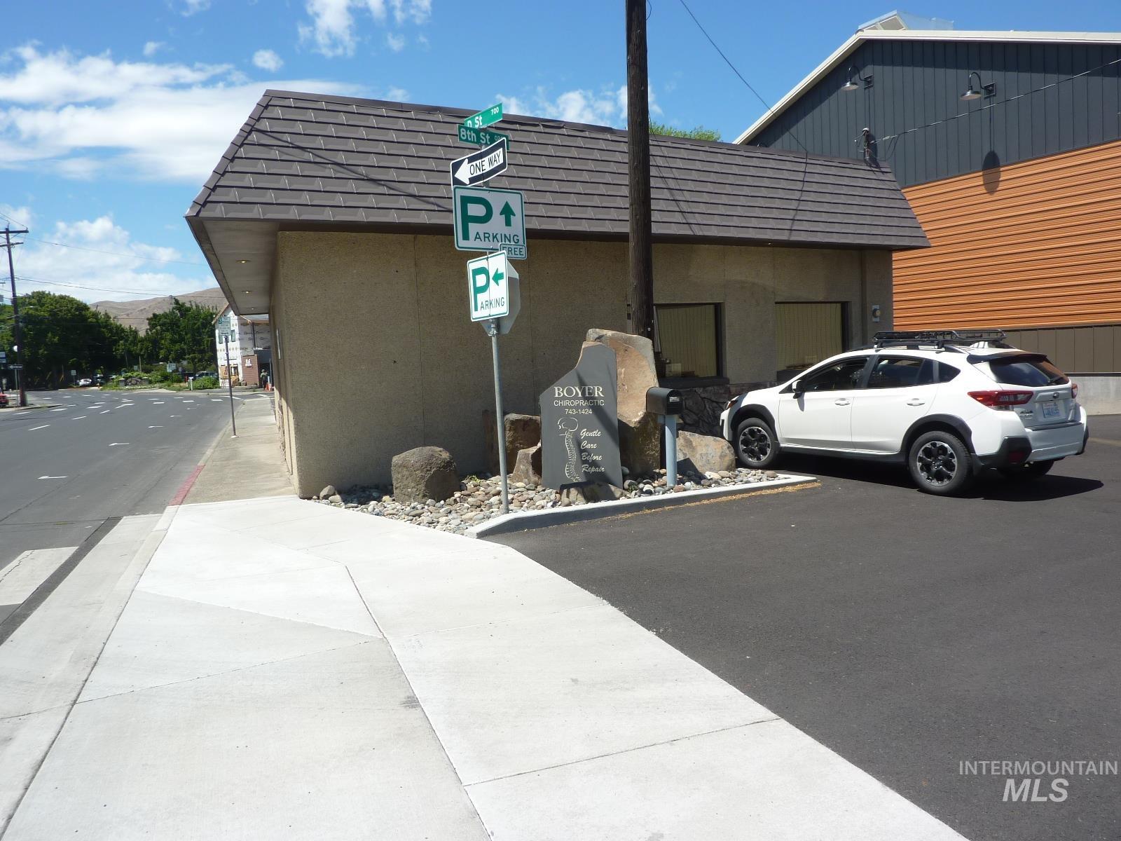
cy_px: 420
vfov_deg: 54.9
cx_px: 560
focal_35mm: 25
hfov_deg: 69.4
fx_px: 810
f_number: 4.5
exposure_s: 1/400
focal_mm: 4.1
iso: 80
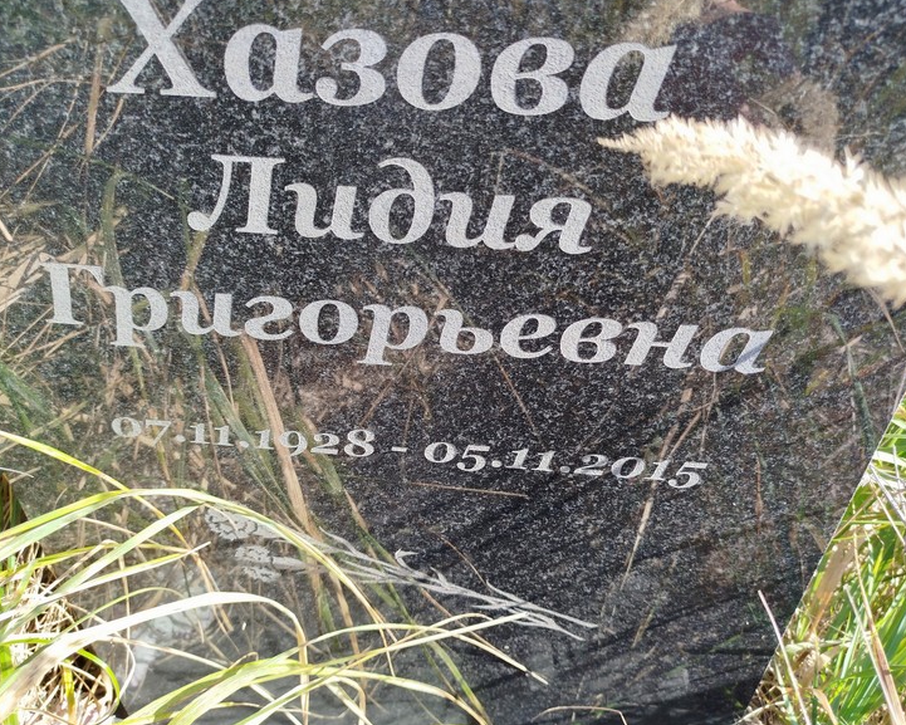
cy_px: 361
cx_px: 459
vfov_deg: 54.9
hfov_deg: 66.0
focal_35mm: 26
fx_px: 697
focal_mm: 5.31
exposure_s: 1/209
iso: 50
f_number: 1.7
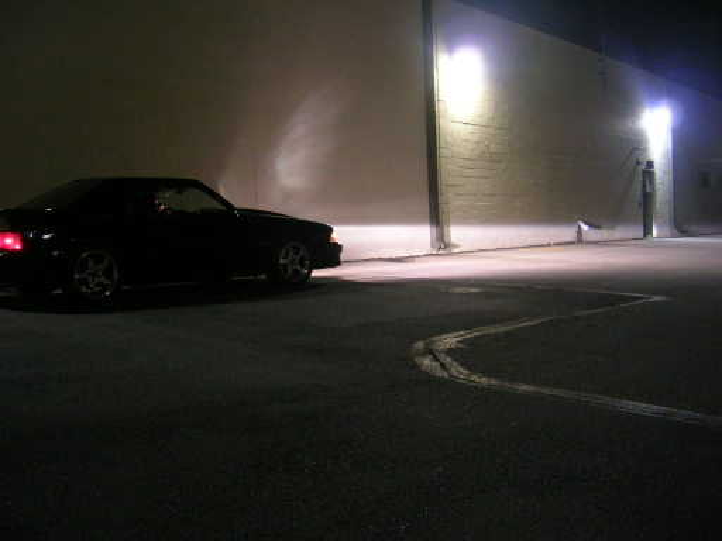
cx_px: 361
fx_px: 730
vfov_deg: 40.7
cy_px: 270
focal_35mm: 35
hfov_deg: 52.6
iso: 199
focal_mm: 5.4
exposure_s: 1/4.1
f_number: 2.8
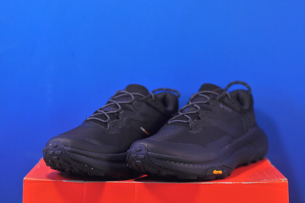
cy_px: 102
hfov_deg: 27.0
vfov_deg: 18.1
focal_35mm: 75
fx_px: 635
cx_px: 152
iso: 250
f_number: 2.5
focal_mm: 50
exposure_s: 1/320
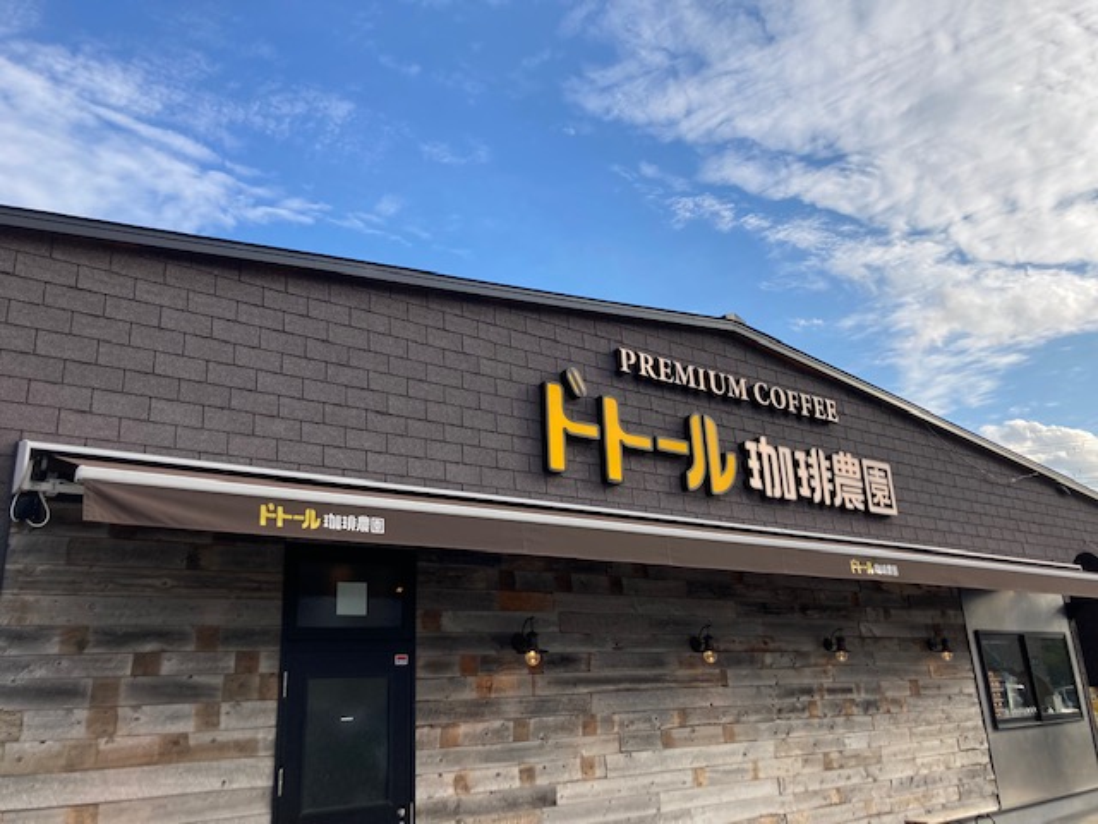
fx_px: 888
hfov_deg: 63.4
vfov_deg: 49.7
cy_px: 412
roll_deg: +2.4
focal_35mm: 28
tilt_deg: +17.6
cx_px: 549
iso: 20
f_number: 1.8
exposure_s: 1/1080
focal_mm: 3.99
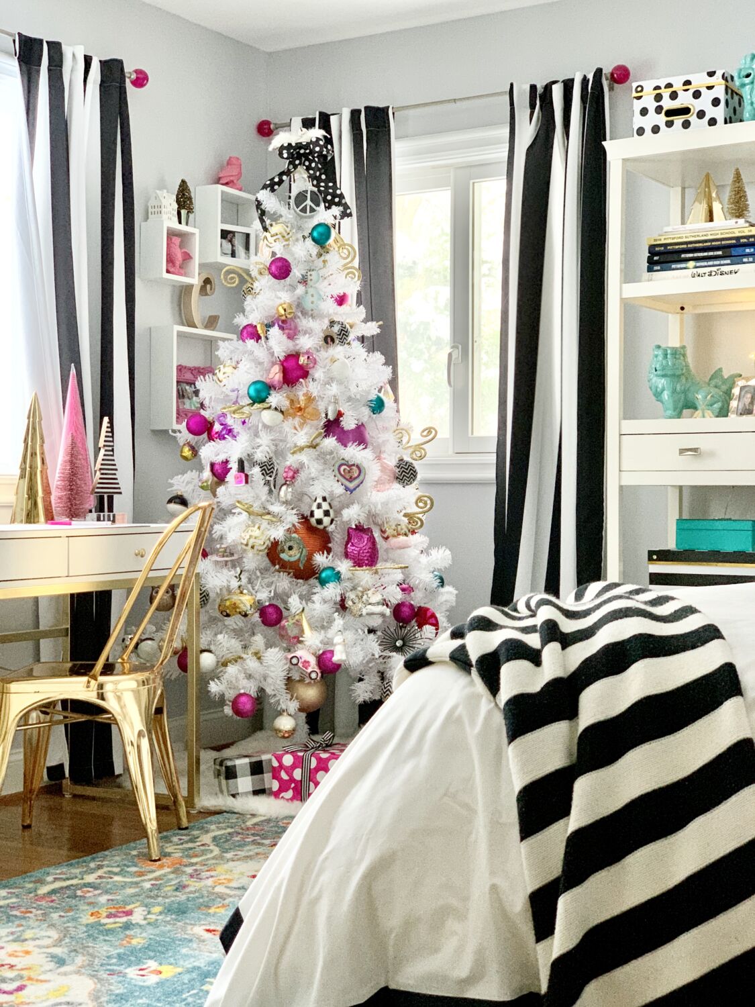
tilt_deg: +1.0
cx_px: 378
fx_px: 1512
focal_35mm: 52
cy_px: 504
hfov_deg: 28.0
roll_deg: -1.7
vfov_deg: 36.8
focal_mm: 6
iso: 400
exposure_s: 1/57
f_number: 2.4
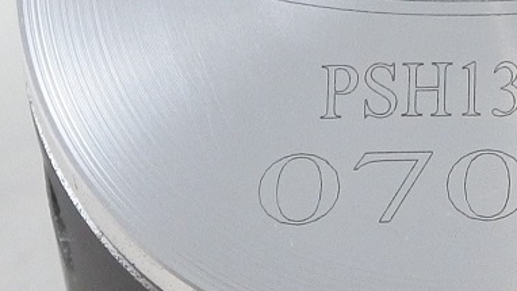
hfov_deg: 8.3
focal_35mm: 258
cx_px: 480
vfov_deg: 4.7
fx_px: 3537
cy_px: 219
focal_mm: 21
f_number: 4.8
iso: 560
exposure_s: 1/125
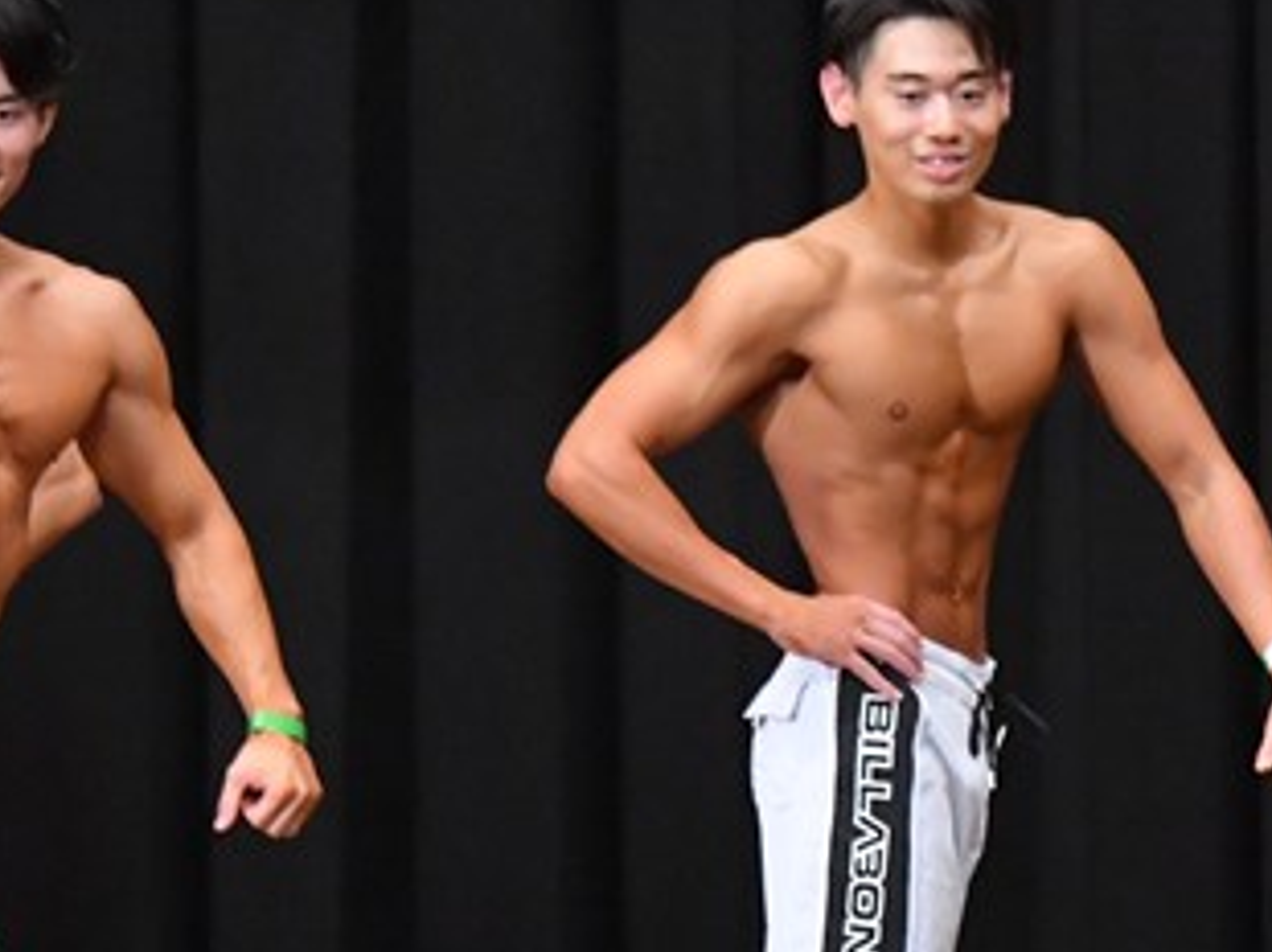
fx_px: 17845
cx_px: 1307
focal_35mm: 486
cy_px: 833
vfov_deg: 3.1
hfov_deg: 4.1
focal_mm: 135
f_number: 5.6
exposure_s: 1/400
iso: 8000
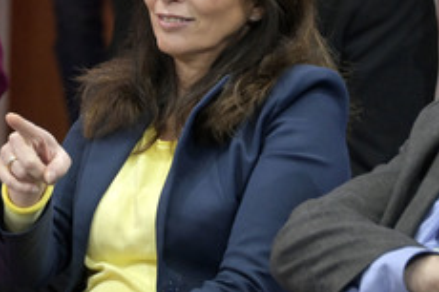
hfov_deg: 5.8
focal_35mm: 353
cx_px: 249
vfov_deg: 3.9
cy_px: 103
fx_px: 4301
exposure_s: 1/640
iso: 8000
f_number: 5.6
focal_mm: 180
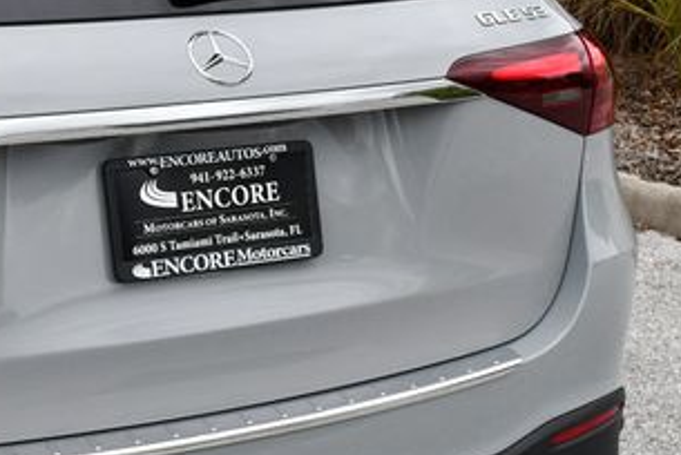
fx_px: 1590
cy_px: 281
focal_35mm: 84
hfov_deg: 23.4
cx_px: 42
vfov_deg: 16.3
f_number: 8
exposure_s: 1/250
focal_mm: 20
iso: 110
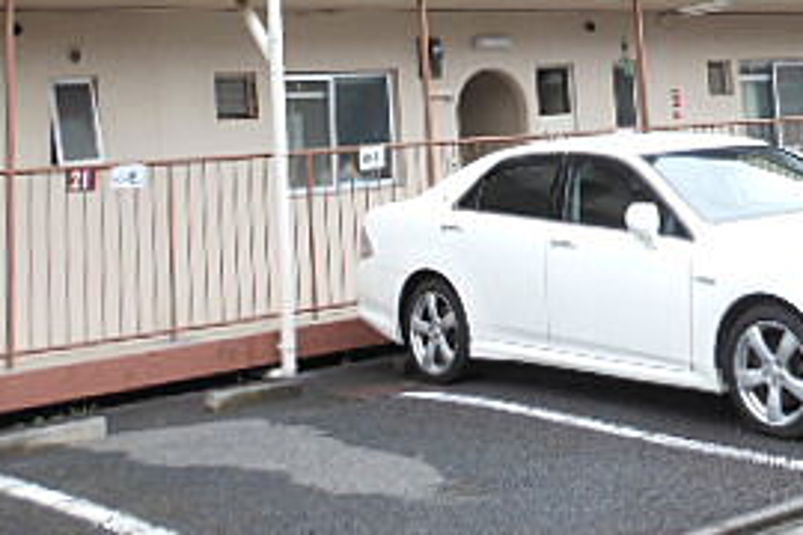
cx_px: 642
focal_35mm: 69
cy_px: -107
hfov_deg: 28.6
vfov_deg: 18.7
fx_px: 1539
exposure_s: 1/30
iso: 80
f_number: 3.7
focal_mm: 5
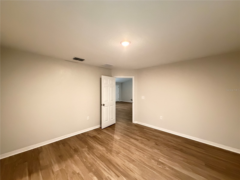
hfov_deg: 102.1
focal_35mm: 14
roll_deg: +0.4
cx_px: 120
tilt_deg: +0.0
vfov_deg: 85.7
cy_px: 90
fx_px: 97
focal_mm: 2.22
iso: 1250
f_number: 2.2
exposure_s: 1/40
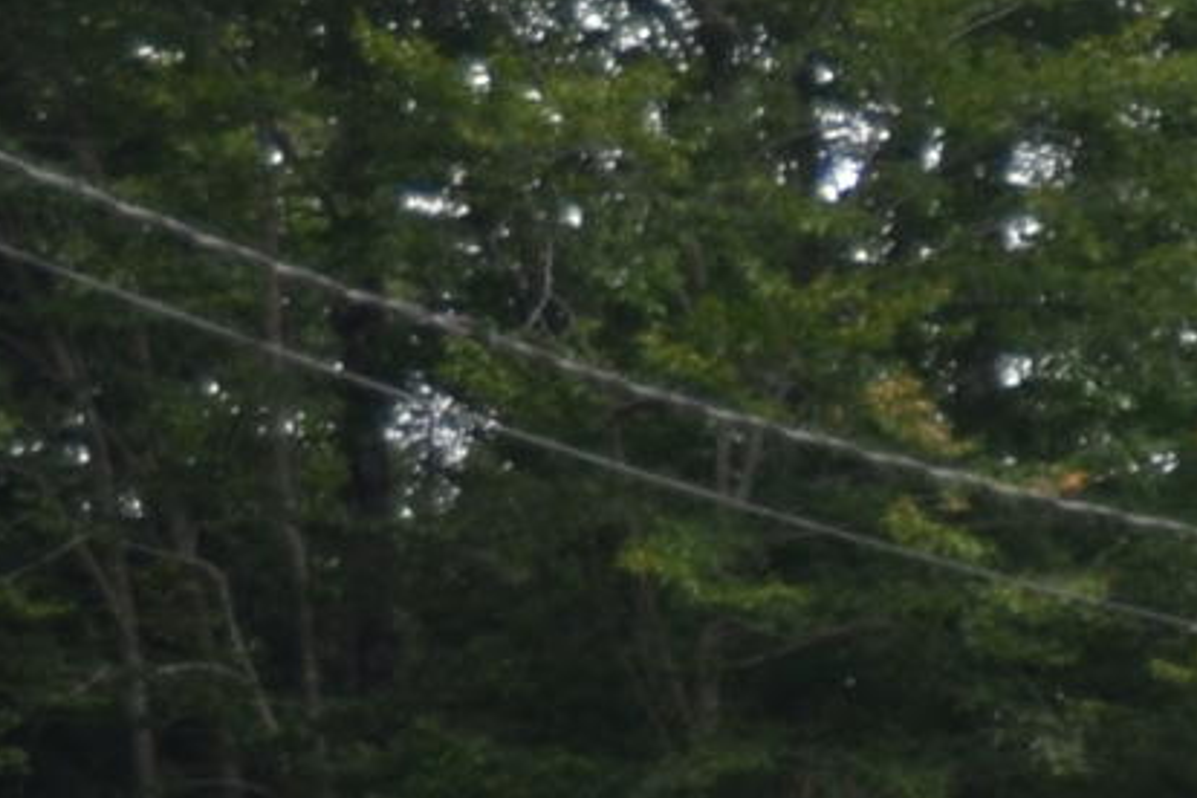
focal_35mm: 315
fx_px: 10460
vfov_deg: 4.3
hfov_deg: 6.5
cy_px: 1681
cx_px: 1769
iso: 200
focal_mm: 29
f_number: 4
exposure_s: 1/125
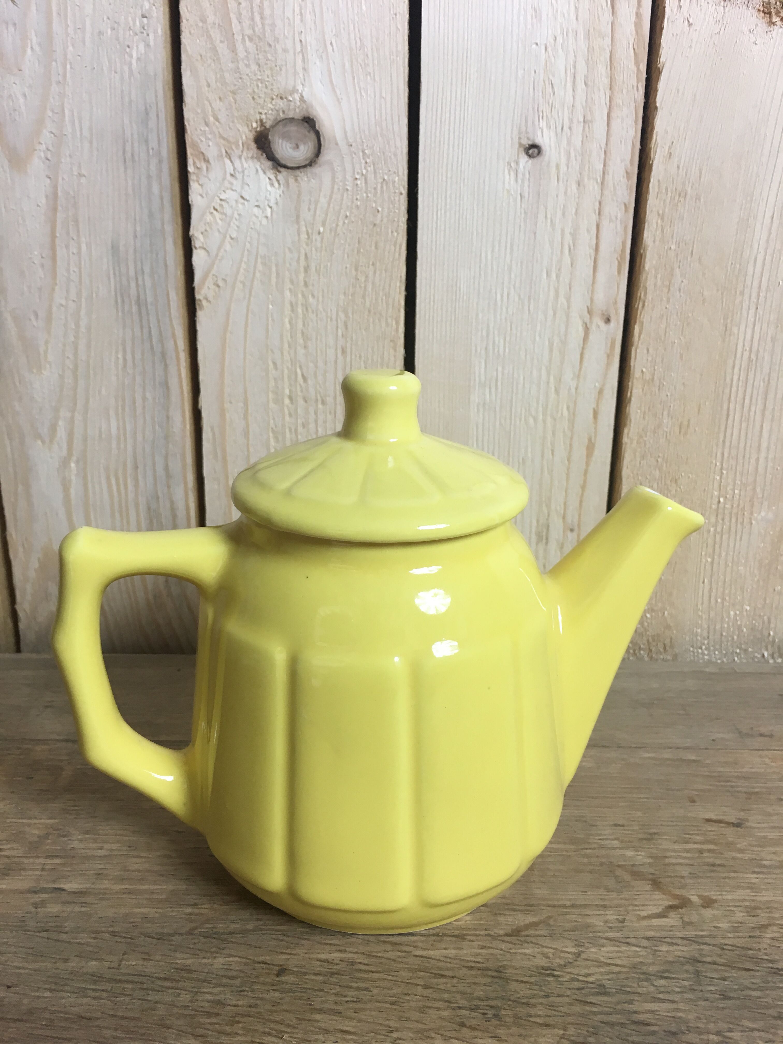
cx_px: 392
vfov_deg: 61.7
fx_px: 875
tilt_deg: -19.3
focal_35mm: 29
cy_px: 522
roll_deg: -0.5
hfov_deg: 48.2
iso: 64
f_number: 2.2
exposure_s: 1/33
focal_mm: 4.15
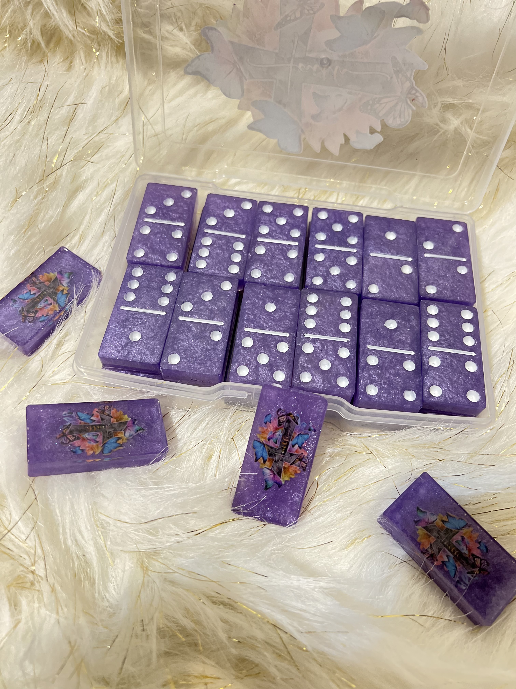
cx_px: 258
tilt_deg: -61.5
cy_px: 344
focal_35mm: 26
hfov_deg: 53.1
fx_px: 517
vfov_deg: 67.3
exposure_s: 1/30
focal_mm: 5.7
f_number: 1.5
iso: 500
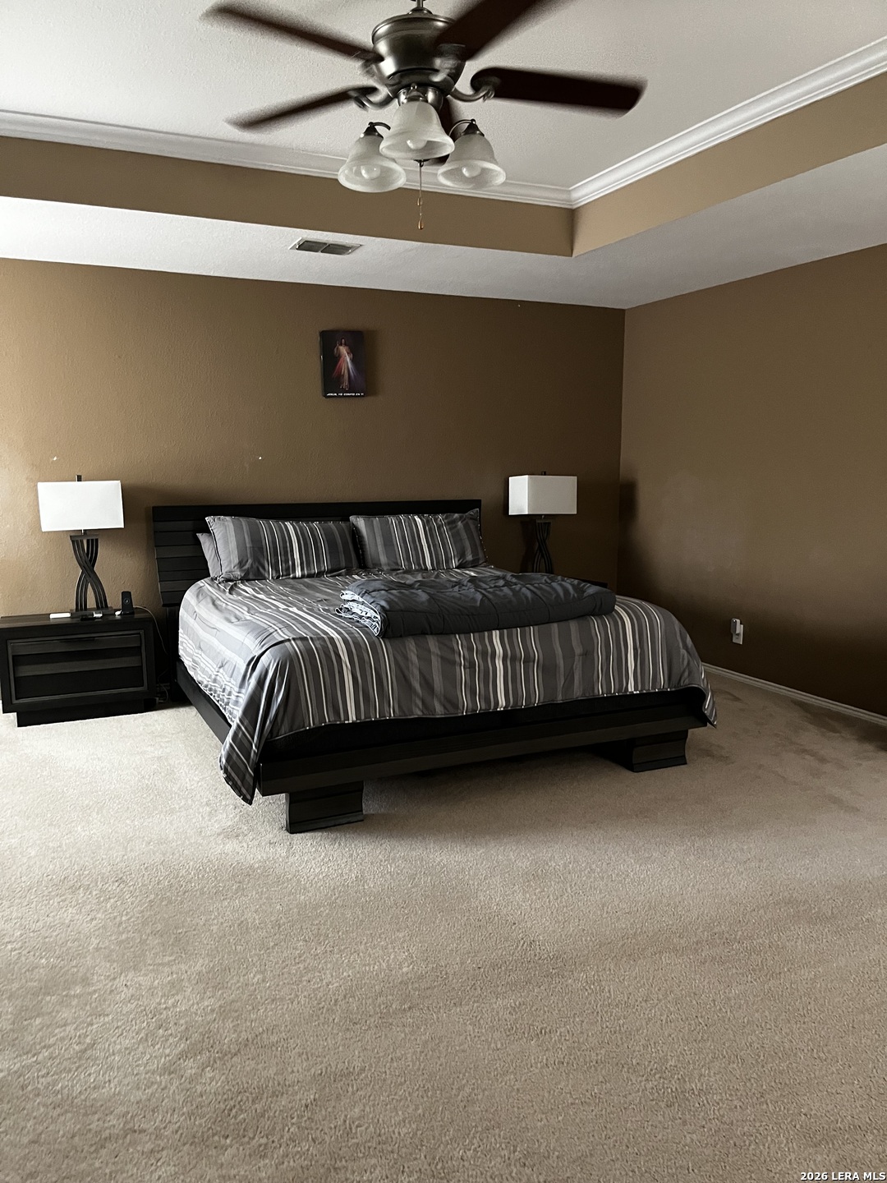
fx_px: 888
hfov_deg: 53.1
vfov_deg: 67.3
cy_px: 592
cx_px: 444
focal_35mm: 26
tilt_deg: -8.1
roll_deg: +0.4
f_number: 1.6
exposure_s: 1/40
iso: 500
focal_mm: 5.1
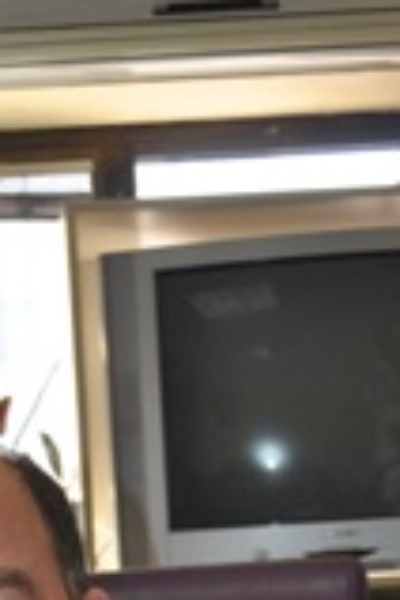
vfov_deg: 17.2
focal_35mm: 110
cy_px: 826
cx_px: -15
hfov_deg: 12.3
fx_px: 1833
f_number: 4.2
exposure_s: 1/125
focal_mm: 26
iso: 720
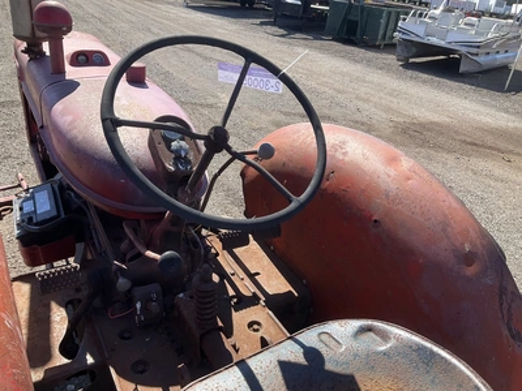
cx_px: 261
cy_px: 196
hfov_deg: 61.7
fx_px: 437
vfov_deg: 48.2
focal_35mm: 29
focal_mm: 3
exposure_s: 1/883
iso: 25
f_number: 1.8
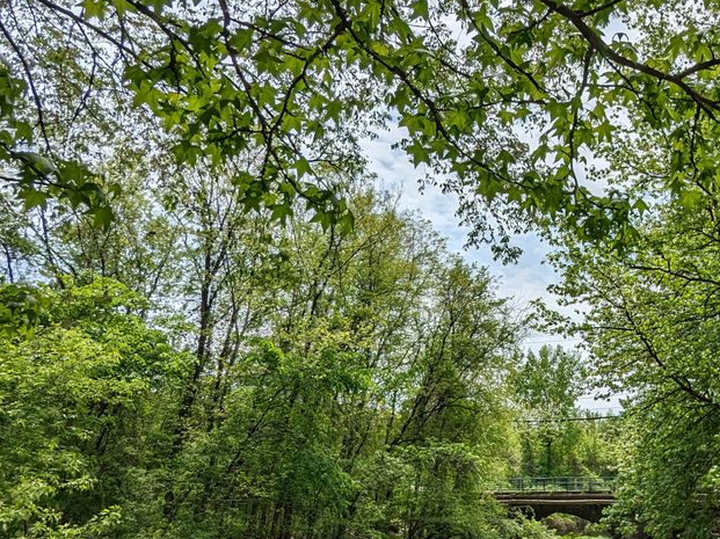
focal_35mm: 33
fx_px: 686
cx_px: 573
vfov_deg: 42.7
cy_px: 323
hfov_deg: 52.0
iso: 45
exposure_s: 1/4049
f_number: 2.2
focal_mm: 2.35
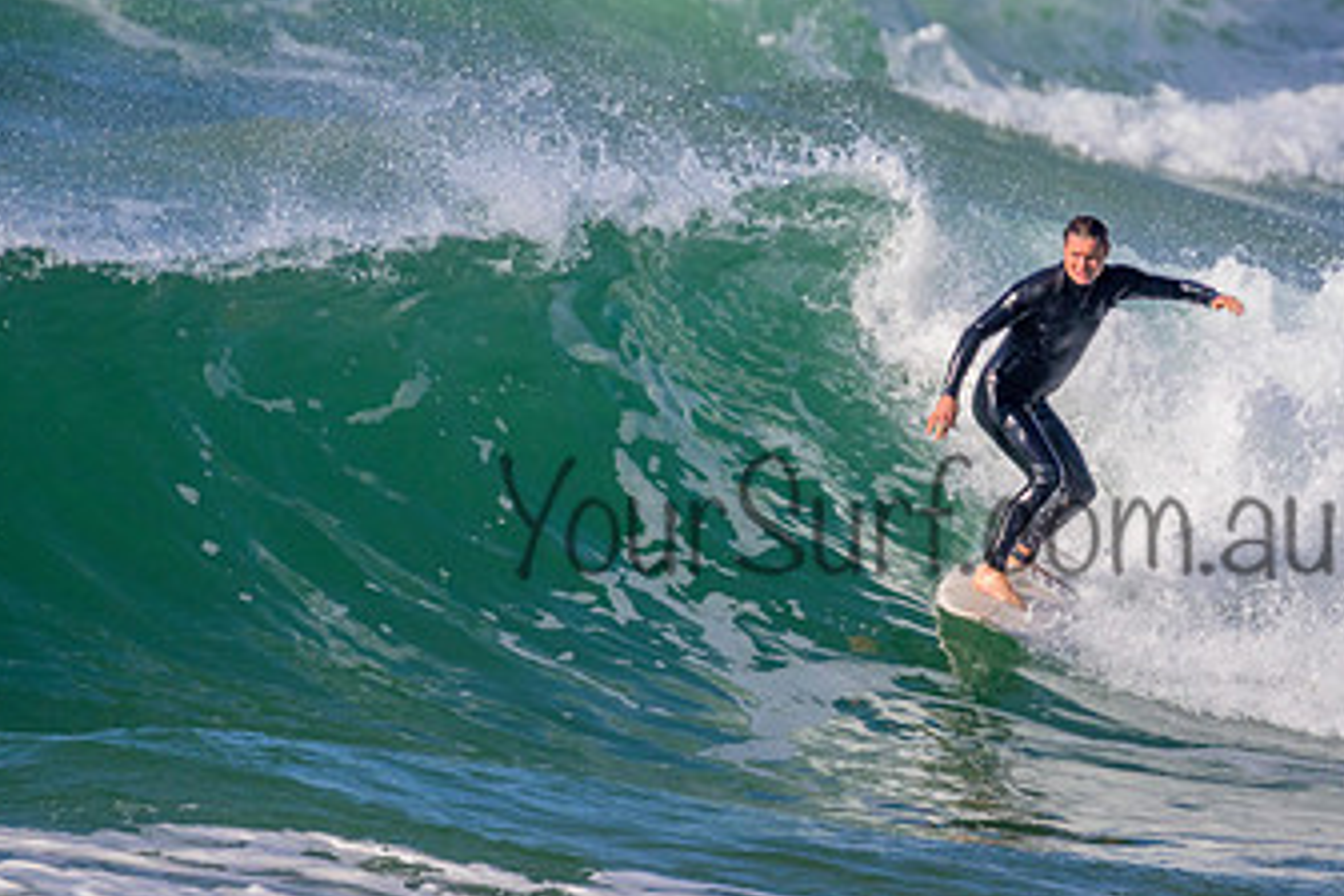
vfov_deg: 1.0
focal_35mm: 1383
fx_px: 51628
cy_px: 482
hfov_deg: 1.5
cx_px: 912
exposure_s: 1/2000
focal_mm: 800
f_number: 11
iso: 900
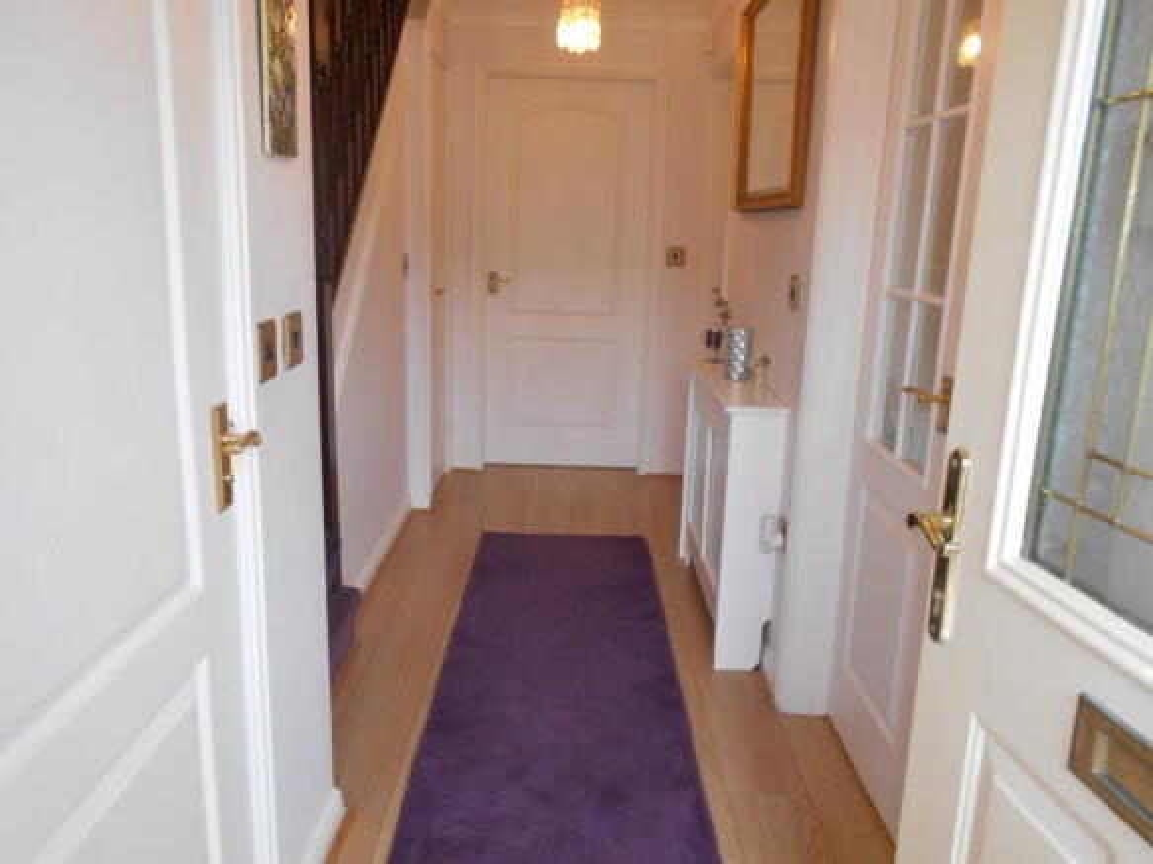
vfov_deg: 53.0
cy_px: 432
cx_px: 576
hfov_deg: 67.3
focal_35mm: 26
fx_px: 866
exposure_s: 1/30
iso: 250
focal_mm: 4.6
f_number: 3.2
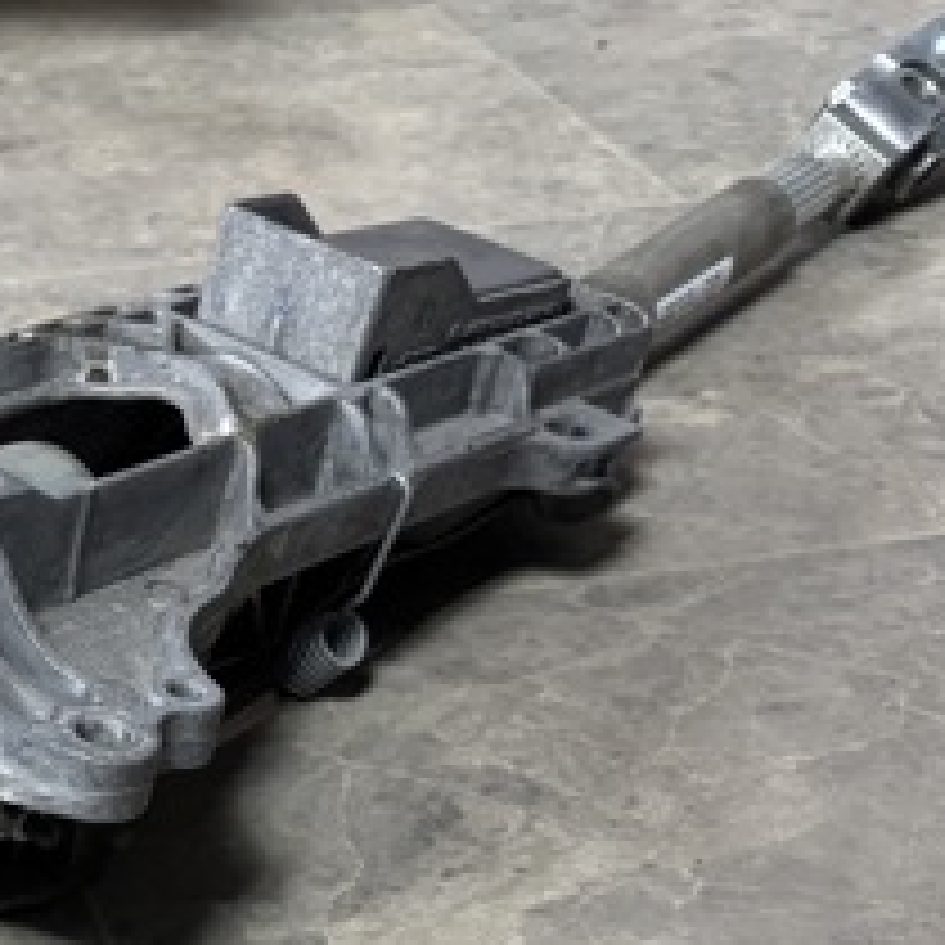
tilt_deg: -38.6
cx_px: -212
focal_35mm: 70
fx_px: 2162
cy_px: 896
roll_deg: +3.3
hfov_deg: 22.6
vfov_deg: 23.8
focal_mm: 5.96
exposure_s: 1/50
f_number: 1.6
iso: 160
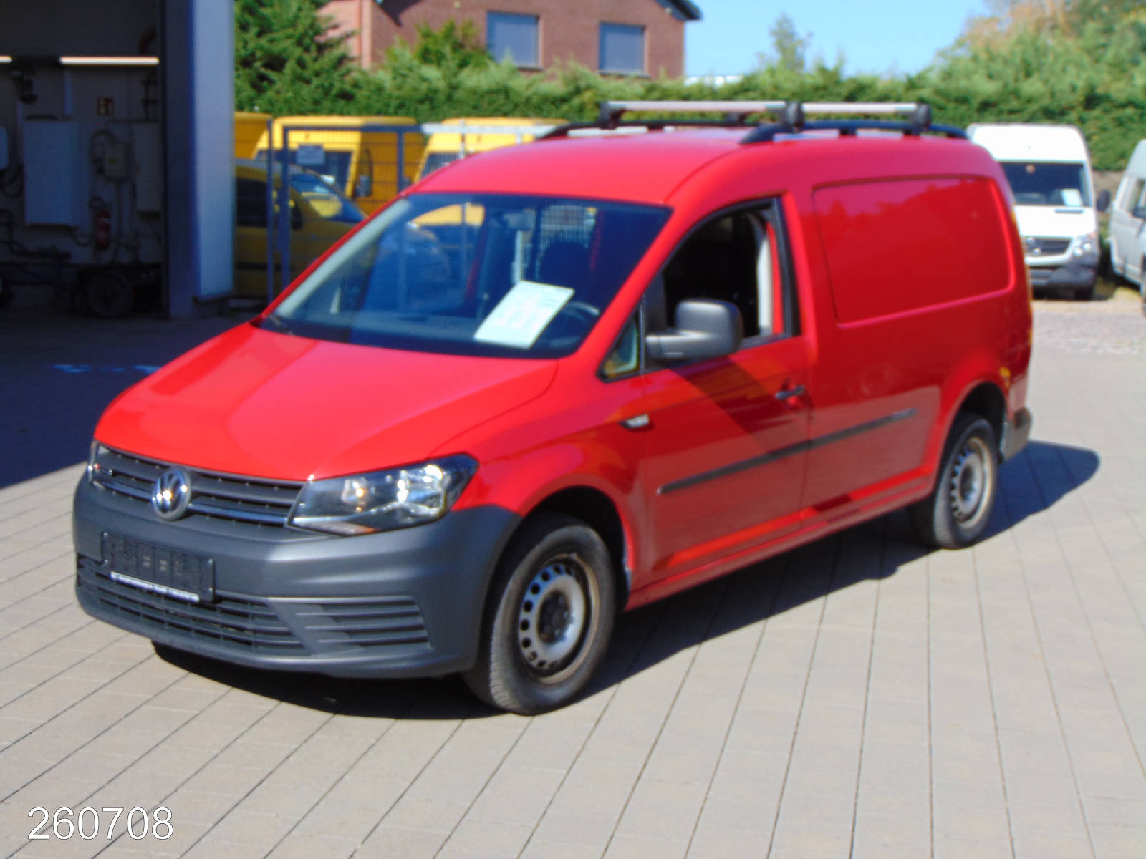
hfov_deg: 38.2
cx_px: 573
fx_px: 1655
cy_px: 430
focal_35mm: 50
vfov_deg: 29.1
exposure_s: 1/640
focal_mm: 9
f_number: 3.5
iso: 80
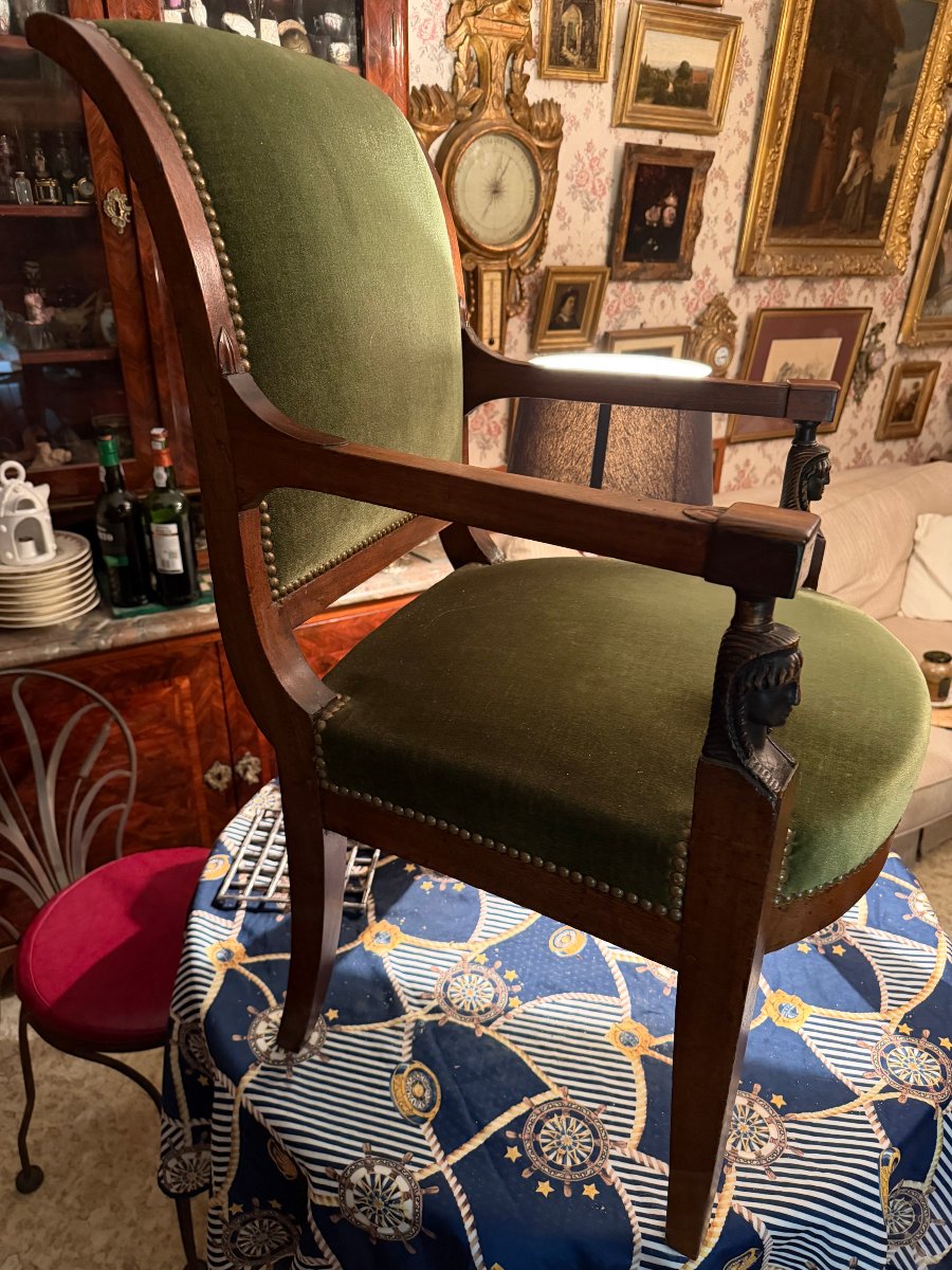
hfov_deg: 56.8
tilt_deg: -24.9
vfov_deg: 71.6
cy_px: 635
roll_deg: -2.2
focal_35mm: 24
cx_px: 476
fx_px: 880
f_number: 1.78
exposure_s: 1/33
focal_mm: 6.76
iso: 800
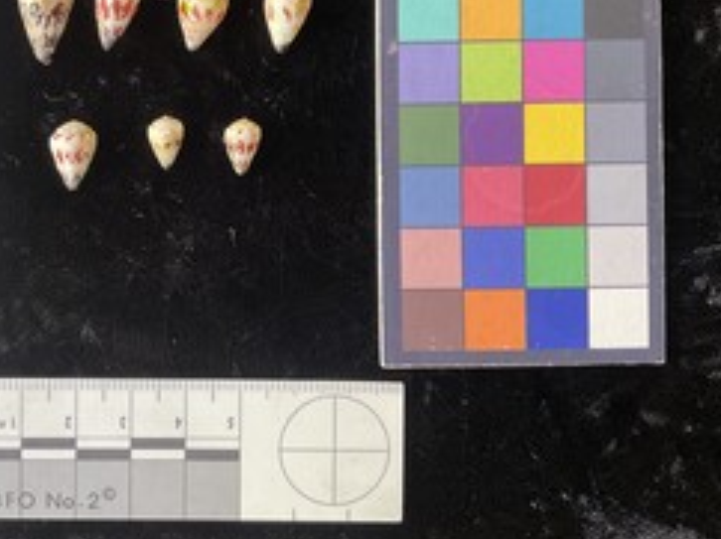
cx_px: 217
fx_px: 874
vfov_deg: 34.0
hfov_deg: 43.9
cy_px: 186
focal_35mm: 42
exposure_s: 1/60
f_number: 1.8
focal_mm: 3
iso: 64
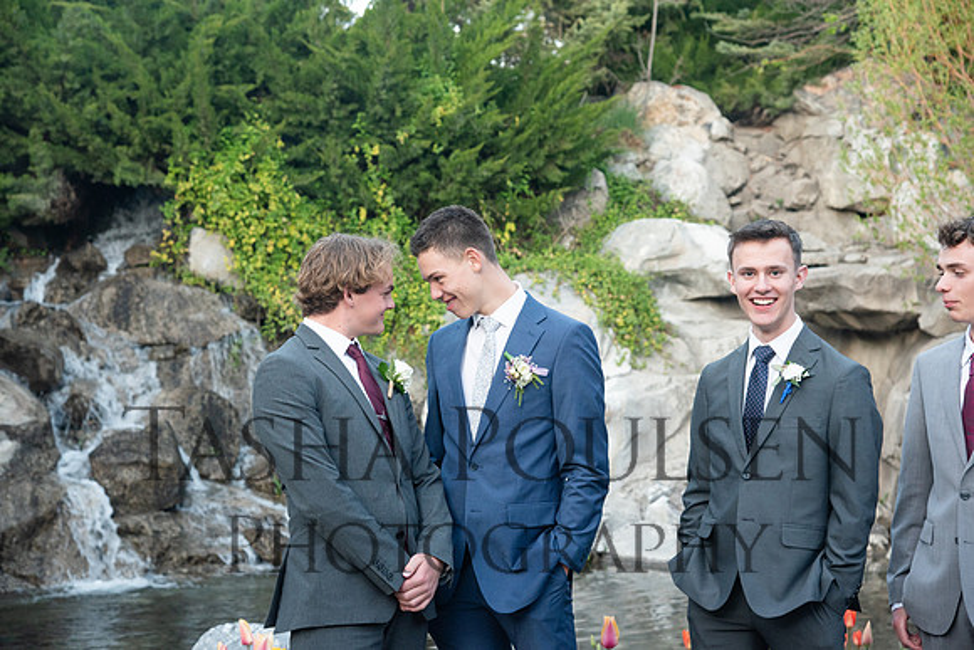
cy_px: 325
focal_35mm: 70
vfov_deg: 19.5
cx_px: 487
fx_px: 1894
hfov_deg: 28.8
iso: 800
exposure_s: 1/125
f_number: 5.6
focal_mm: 70
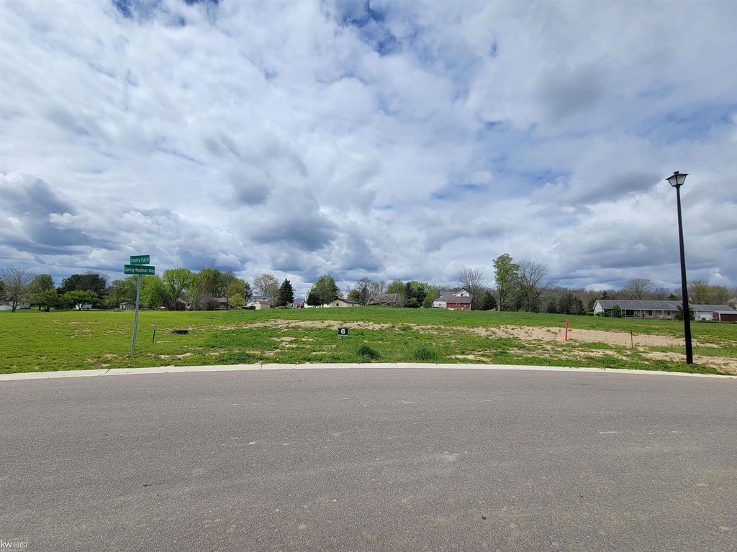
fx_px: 277
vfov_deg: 89.9
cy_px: 276
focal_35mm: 13
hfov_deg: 106.2
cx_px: 368
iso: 50
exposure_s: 1/3540
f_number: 2.2
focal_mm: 2.2
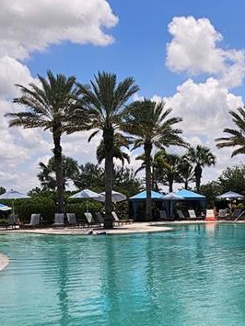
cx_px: 174
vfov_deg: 41.9
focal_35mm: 44
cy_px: 238
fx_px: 415
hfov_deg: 32.4
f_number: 2.2
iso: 50
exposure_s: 1/5523
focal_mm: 2.2
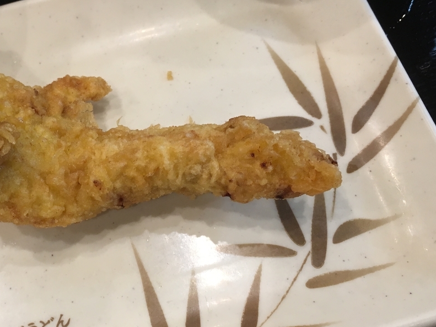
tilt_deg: -65.9
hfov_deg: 41.7
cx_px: 111
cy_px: 191
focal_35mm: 44
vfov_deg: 32.8
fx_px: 554
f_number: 2.2
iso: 100
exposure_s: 1/30
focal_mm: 4.15
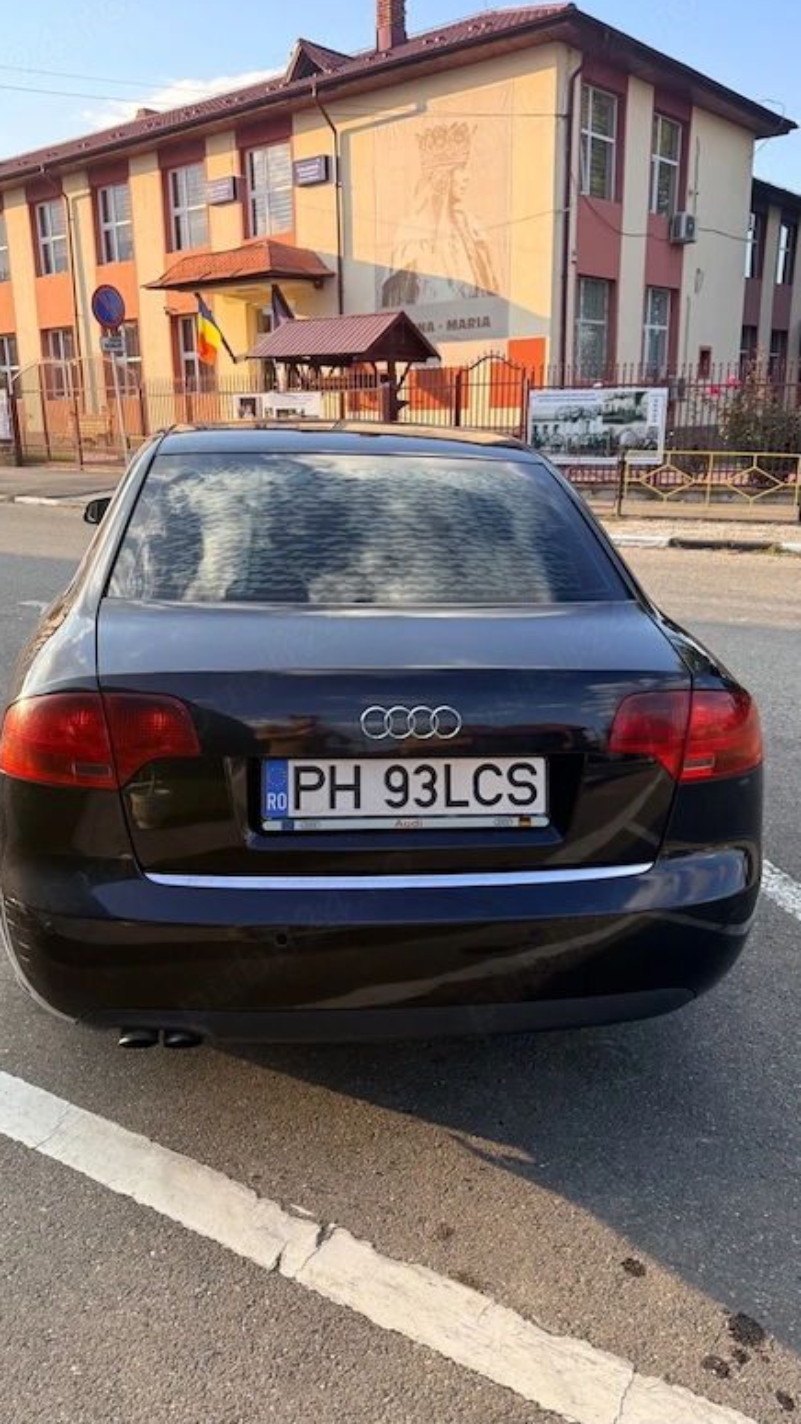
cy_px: 695
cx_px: 367
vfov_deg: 69.8
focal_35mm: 27
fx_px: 1019
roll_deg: +0.9
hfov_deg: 42.9
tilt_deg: -15.6
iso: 100
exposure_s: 1/1250
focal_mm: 6.76
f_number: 1.78
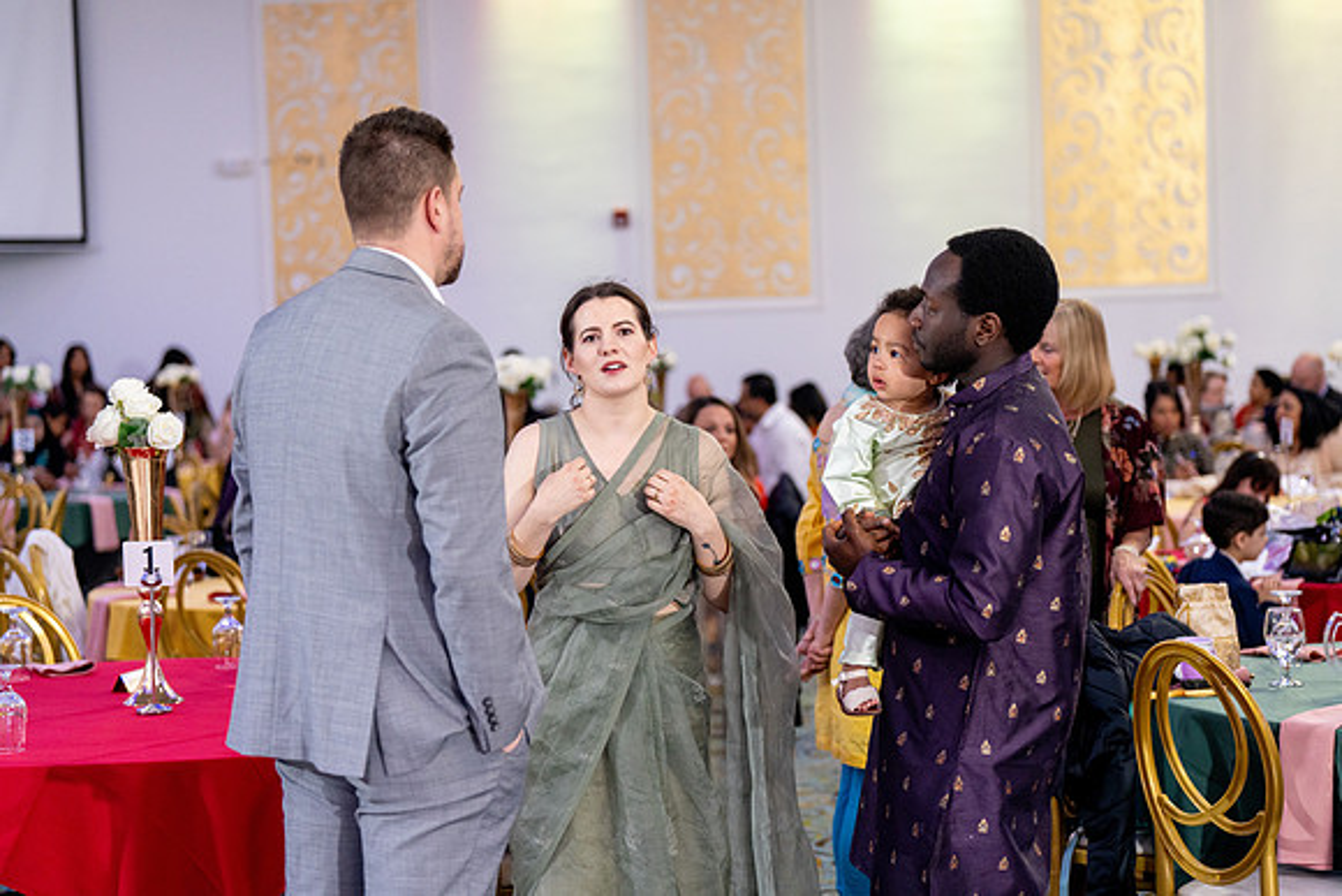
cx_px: 671
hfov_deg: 26.3
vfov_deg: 17.7
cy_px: 448
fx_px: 2871
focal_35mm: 77
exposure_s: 1/200
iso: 3200
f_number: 2.8
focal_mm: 77
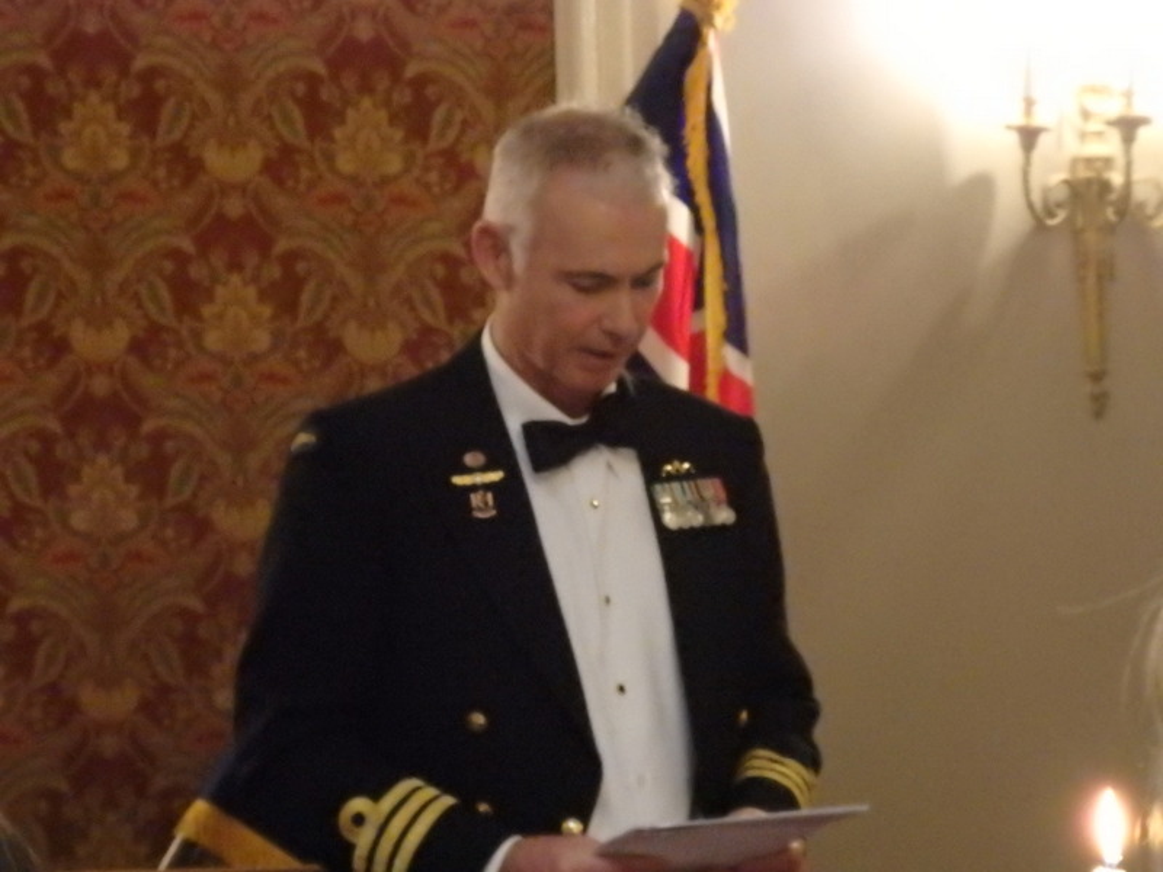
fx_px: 5678
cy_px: 436
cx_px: 582
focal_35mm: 169
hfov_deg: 11.7
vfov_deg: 8.8
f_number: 5.7
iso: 3200
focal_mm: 30.2
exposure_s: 1/25
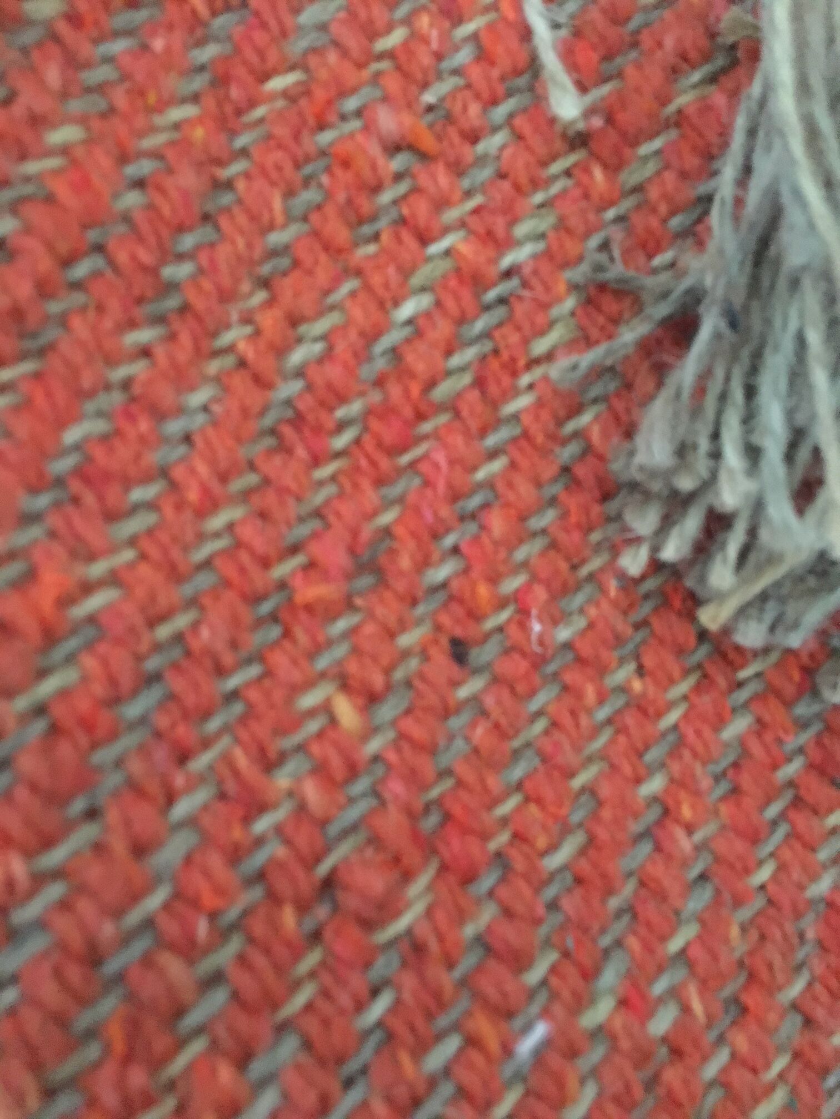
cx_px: 420
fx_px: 938
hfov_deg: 48.2
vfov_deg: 61.7
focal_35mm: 29
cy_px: 560
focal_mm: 4.15
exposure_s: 1/17
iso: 500
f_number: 2.2
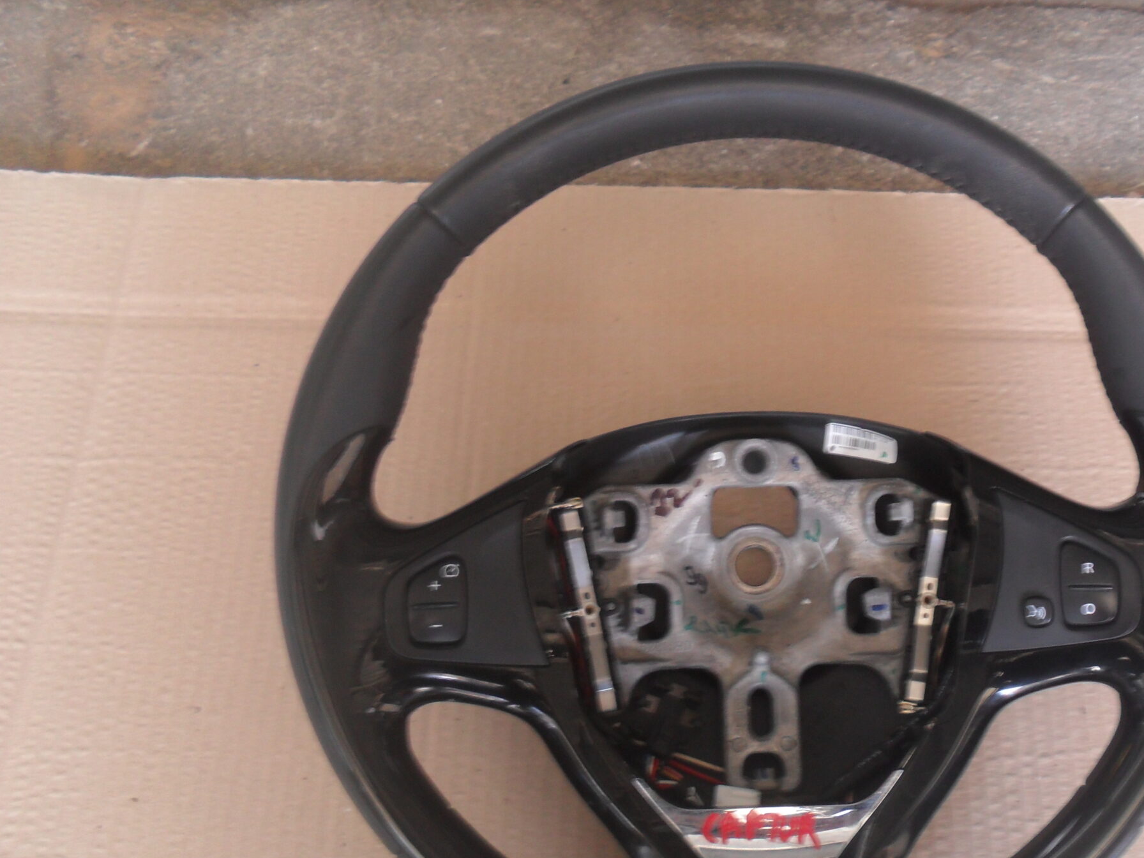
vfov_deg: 28.9
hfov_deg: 37.5
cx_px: 812
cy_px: 587
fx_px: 1652
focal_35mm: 50
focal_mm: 6.3
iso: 80
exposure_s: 1/10
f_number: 3
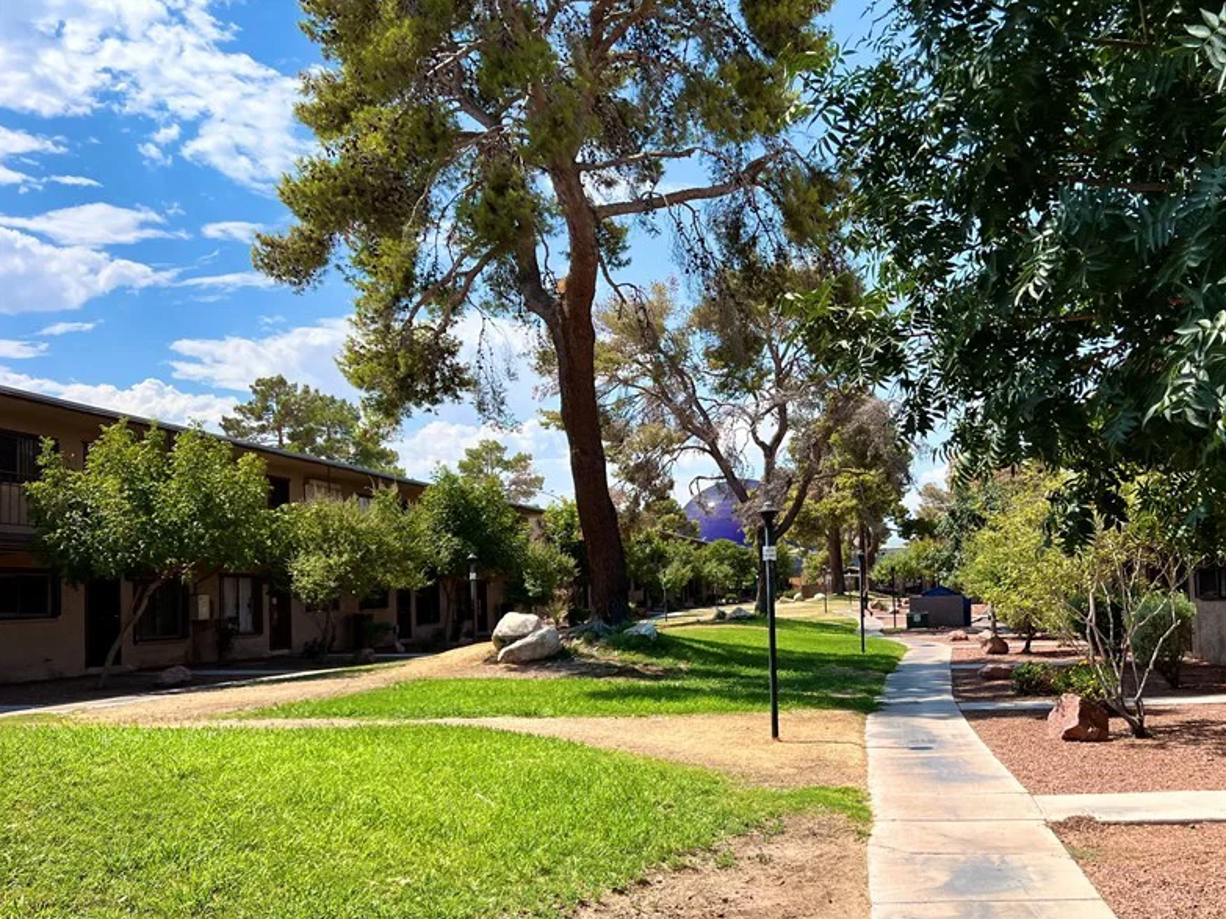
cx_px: 794
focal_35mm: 34
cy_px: 546
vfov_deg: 41.6
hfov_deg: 53.1
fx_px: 1204
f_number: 1.5
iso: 50
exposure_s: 1/3077
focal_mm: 5.7
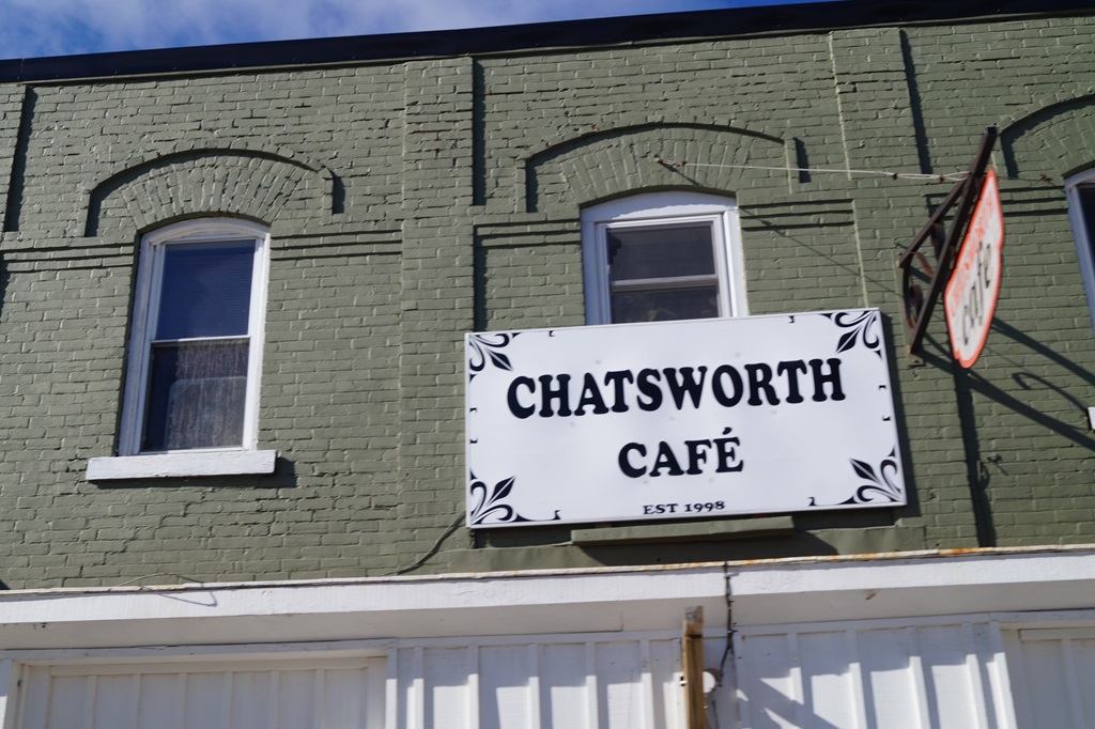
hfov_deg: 43.6
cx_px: 548
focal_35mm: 45
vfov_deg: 29.8
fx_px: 1368
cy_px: 364
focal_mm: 30
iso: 100
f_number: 11
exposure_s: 1/200
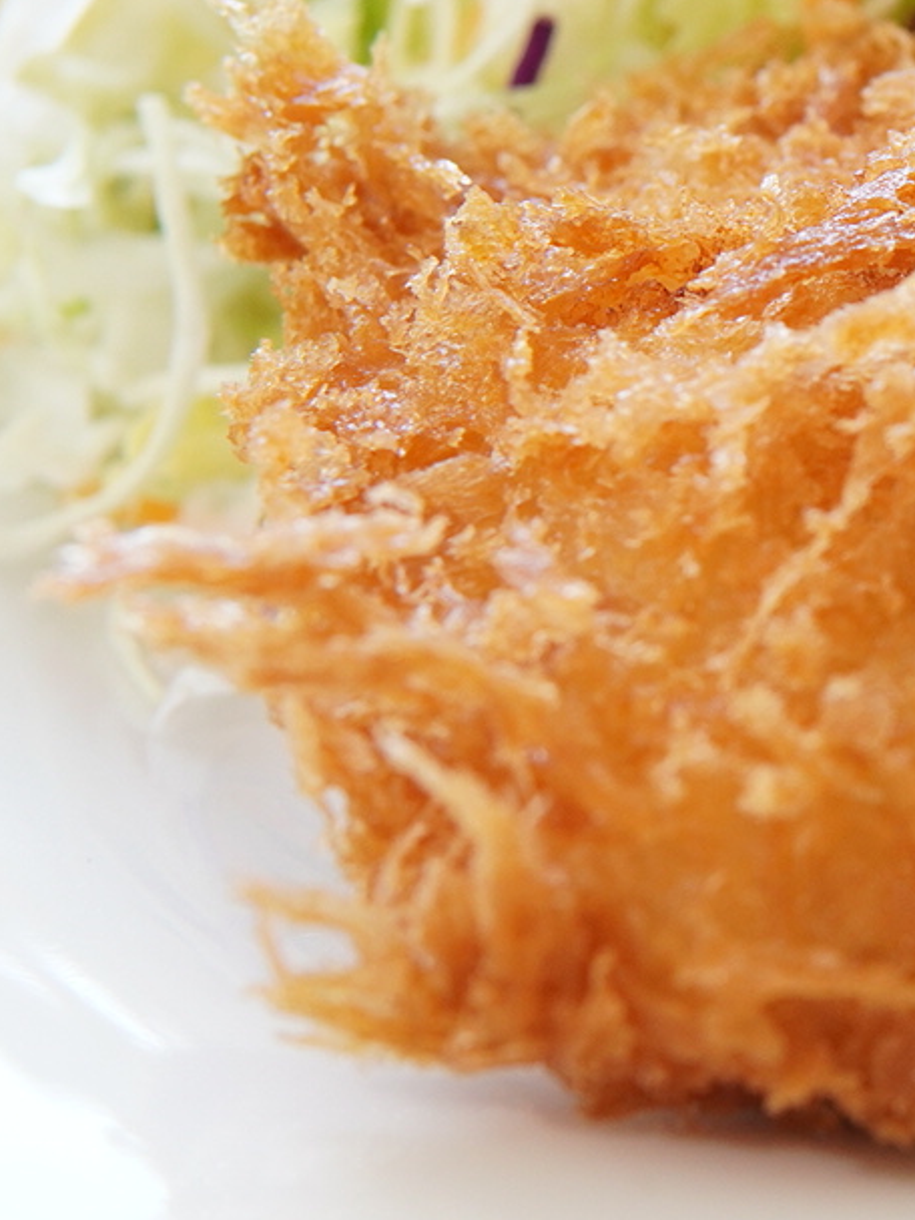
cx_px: 1288
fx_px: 4053
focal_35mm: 115
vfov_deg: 17.1
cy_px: 379
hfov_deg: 12.4
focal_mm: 30
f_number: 4.5
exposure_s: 1/100
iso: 640
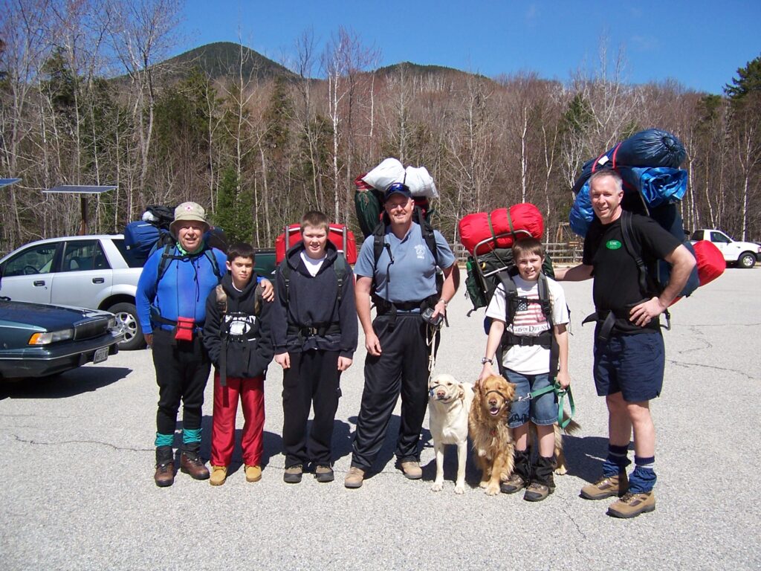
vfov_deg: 42.9
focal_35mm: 33
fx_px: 725
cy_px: 286
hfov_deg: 55.4
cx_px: 380
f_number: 4
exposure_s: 1/750
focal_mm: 5.5
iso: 80
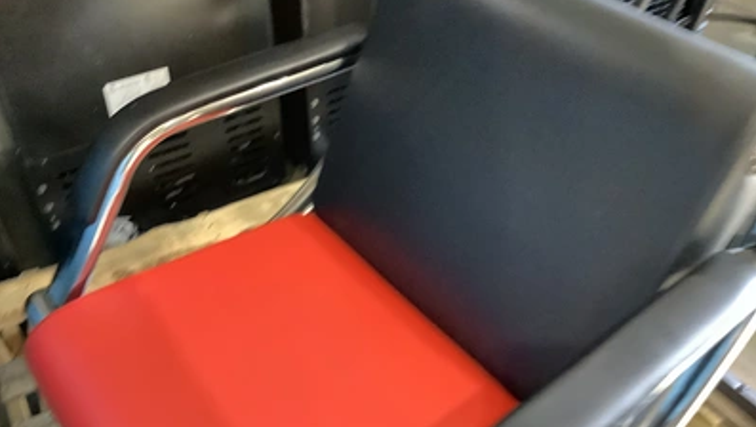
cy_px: 229
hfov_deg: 58.0
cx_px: 379
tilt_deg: -41.7
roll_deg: -2.4
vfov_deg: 34.7
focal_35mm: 34
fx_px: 682
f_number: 2.4
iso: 320
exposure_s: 1/40
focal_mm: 3.3
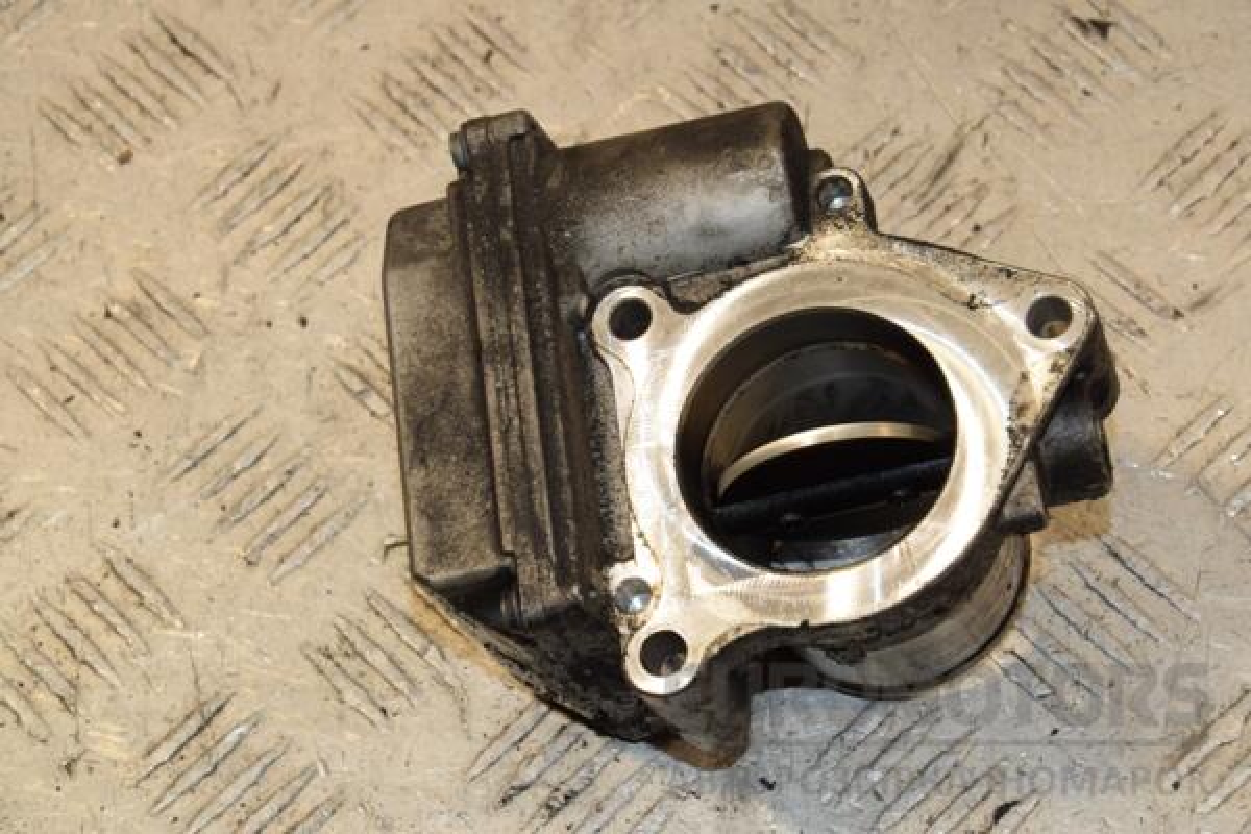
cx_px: 626
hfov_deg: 19.5
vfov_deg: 13.0
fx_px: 3648
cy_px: 417
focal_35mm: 105
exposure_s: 1/200
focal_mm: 70
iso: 800
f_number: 10
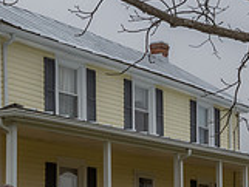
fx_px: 741
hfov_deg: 19.0
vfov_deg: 14.2
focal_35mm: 103
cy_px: 170
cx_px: 69
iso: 200
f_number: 9.5
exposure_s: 1/350
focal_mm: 17
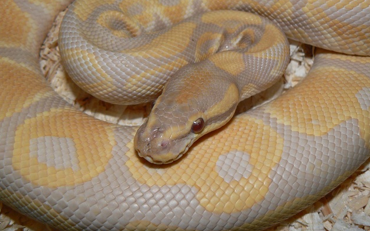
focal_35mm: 39
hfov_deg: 50.4
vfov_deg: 32.7
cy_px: 108
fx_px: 393
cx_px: 184
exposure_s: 1/30
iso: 100
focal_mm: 6
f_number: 2.8
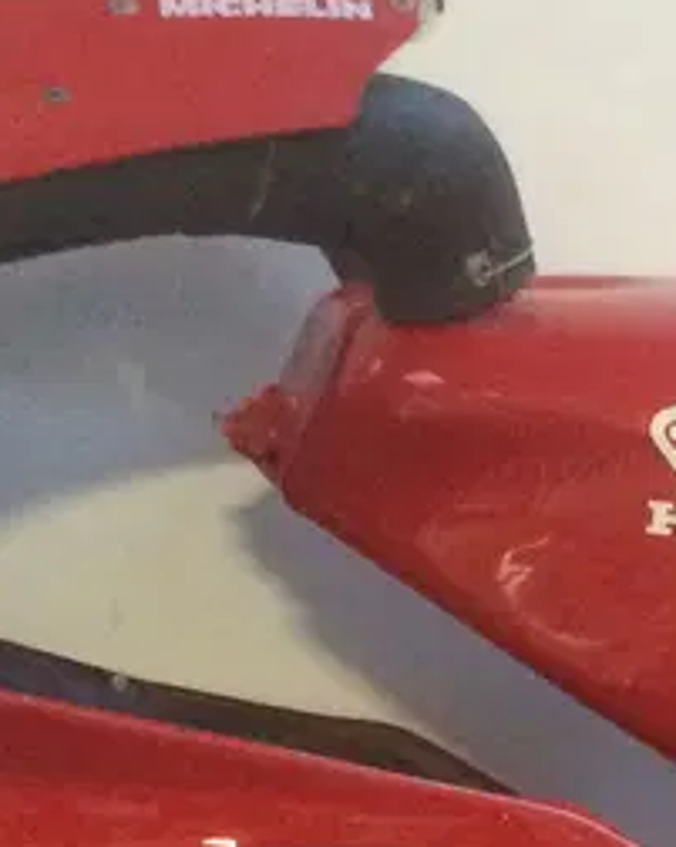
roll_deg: -0.7
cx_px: 831
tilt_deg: -14.2
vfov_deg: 13.3
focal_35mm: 135
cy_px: 1344
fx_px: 3382
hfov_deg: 11.2
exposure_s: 1/20
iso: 320
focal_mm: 4.15
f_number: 2.2
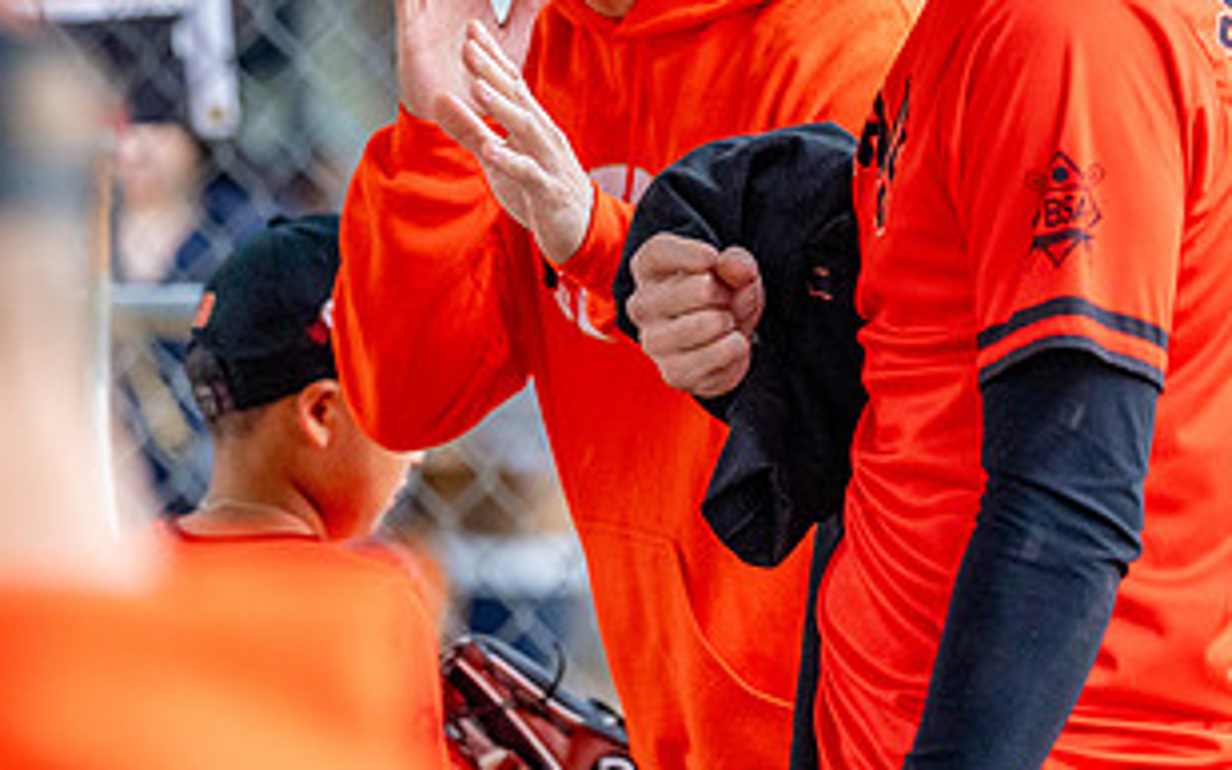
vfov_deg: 4.3
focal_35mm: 302
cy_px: 6
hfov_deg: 7.0
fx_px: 10138
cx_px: 428
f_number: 2.8
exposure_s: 1/400
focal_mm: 131
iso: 2000
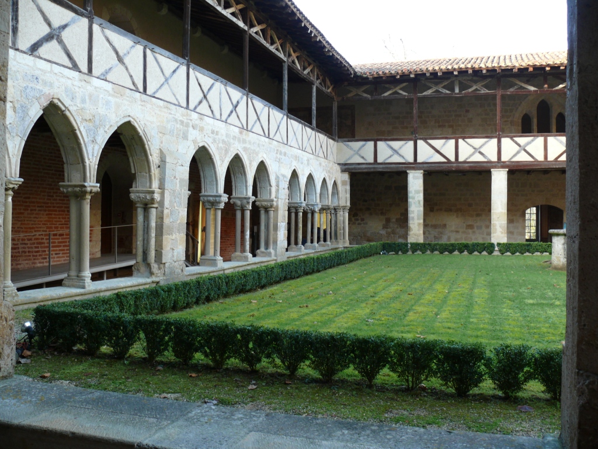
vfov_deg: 40.7
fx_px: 605
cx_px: 299
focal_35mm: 35
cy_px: 224
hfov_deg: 52.6
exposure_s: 1/60
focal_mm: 7.4
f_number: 2.8
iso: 100
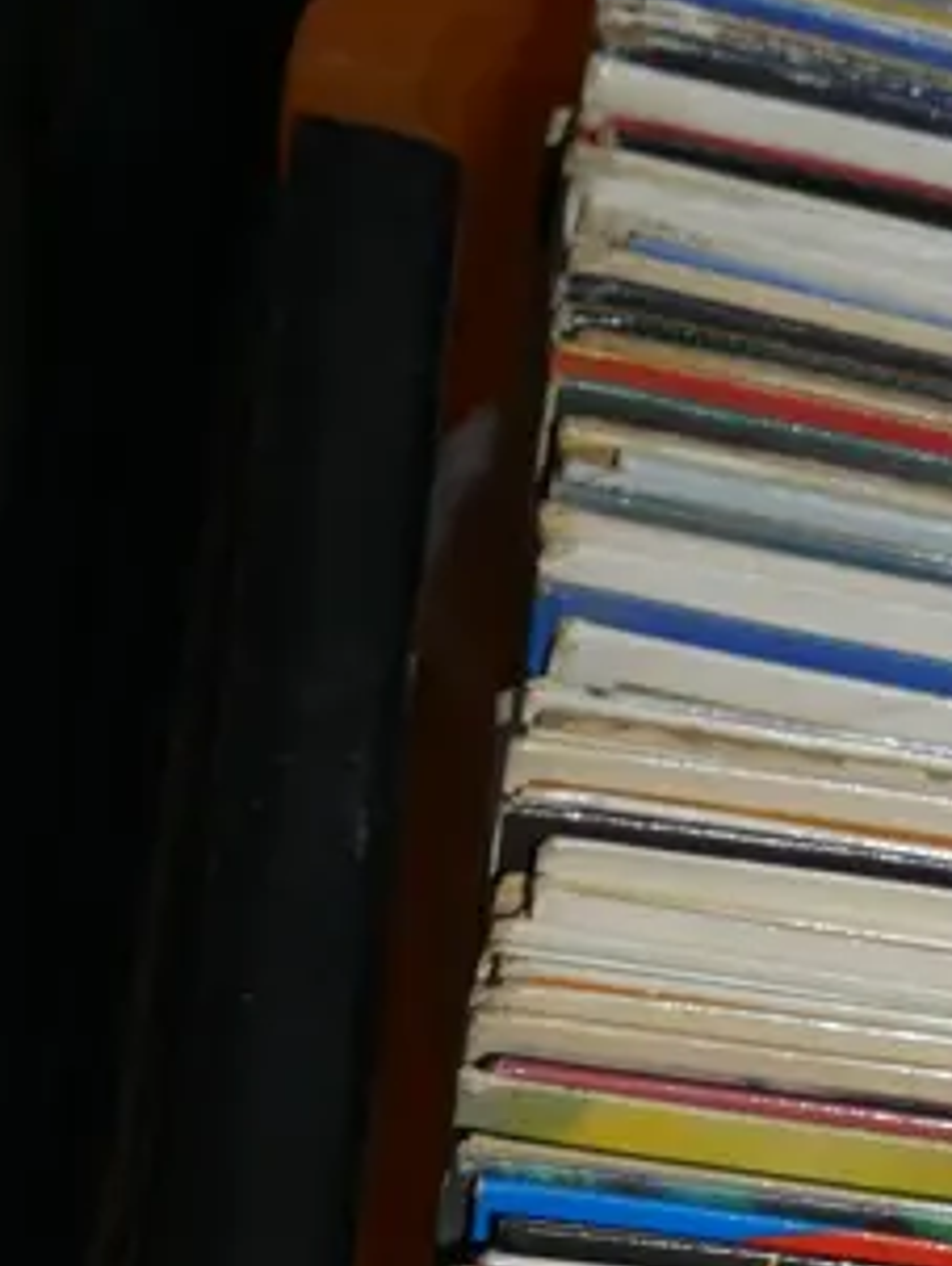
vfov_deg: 18.3
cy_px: 1907
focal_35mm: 95
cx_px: 1604
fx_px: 3479
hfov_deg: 14.1
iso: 200
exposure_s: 1/80
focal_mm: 14
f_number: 3.5
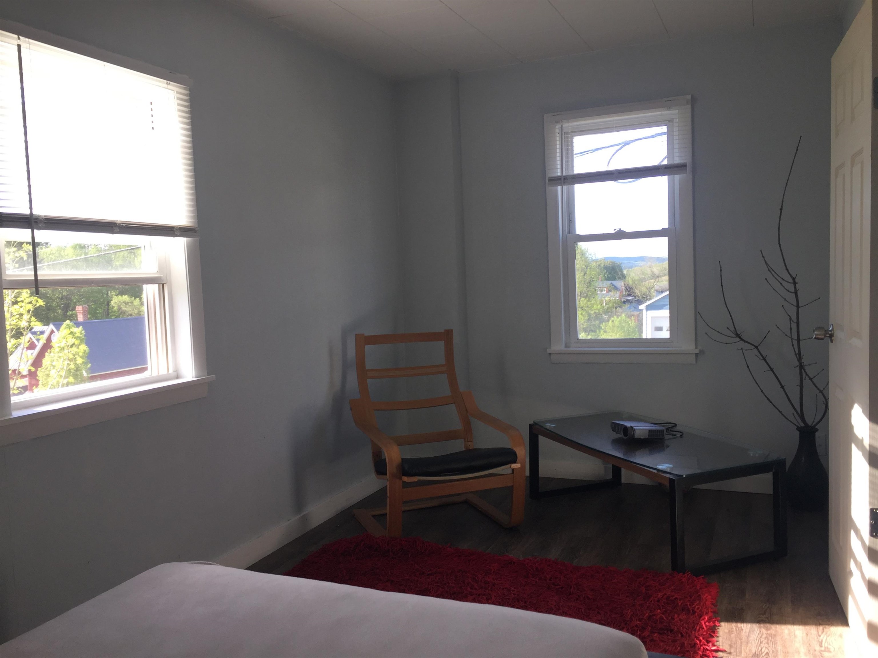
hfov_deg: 61.7
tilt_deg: -6.1
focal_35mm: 29
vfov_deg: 48.2
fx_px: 736
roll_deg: +0.6
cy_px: 329
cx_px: 439
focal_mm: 4.15
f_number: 2.2
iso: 32
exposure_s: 1/122
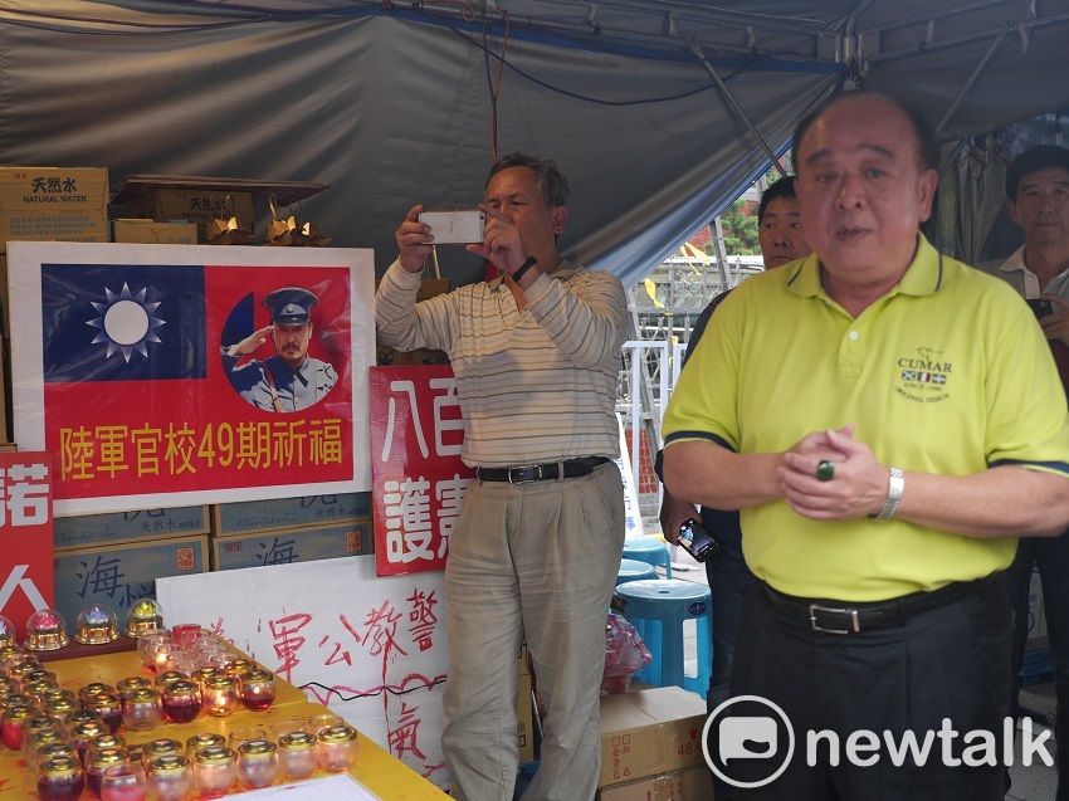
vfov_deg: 32.9
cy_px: 400
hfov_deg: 43.0
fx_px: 1358
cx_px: 534
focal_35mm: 44
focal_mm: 22
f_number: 2.8
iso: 400
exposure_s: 1/60
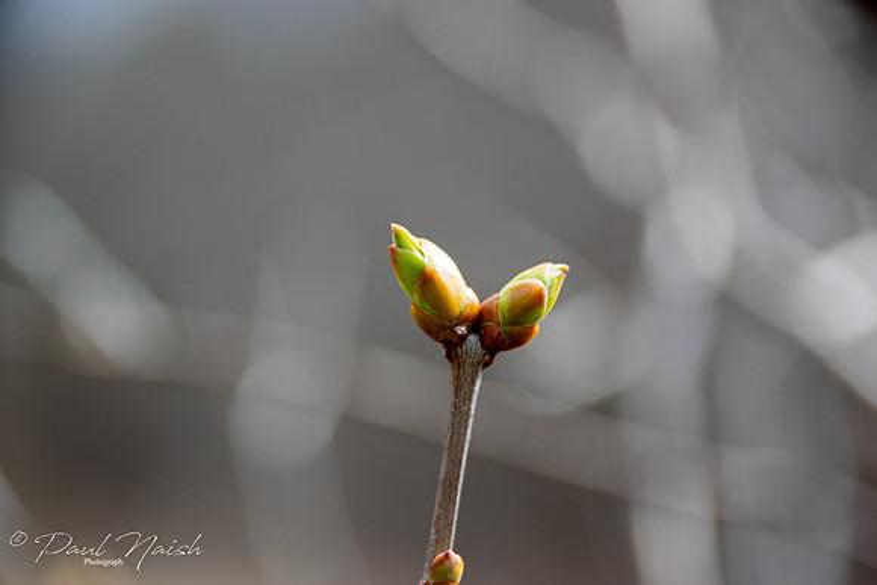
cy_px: 292
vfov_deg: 3.7
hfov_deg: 5.5
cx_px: 438
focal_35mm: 375
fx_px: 9137
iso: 220
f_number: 6.3
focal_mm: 250
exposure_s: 1/320
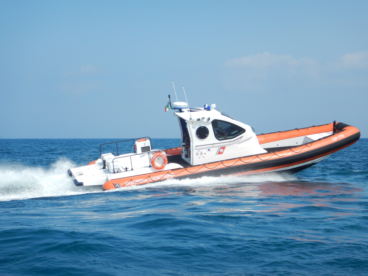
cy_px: 138
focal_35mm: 85
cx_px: 184
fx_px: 904
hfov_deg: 23.0
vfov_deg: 17.4
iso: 125
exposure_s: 1/800
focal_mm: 15.3
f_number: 4.7
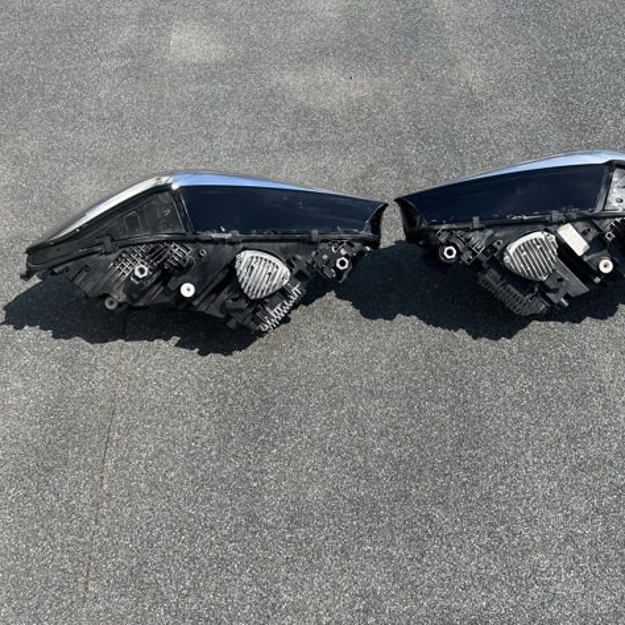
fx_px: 633
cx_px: 361
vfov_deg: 52.5
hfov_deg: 52.3
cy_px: 312
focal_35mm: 31
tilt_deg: -49.4
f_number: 1.6
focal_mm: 5.1
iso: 50
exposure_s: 1/2101
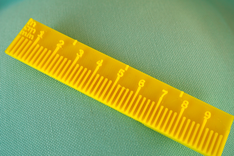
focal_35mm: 45
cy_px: 78
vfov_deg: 29.9
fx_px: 293
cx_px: 117
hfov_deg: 43.6
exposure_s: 1/80
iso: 100
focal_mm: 30
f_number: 5.6
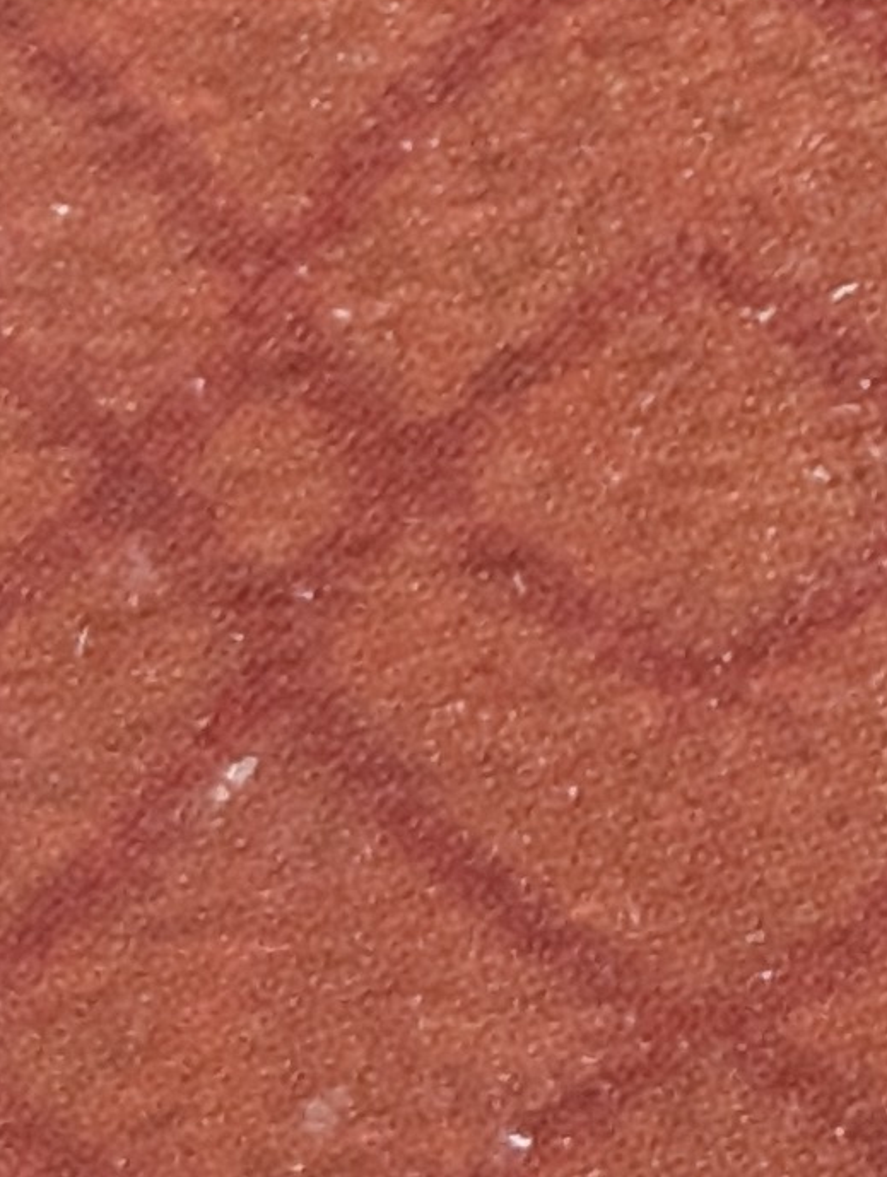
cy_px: -367
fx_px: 9880
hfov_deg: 5.0
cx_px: 2126
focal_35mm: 290
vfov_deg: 6.8
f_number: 1.68
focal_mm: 6.9
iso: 427
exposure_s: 1/154
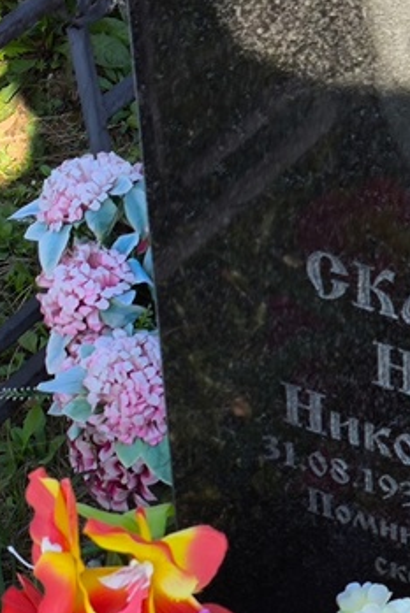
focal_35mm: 119
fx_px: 2031
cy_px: 436
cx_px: 370
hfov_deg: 11.5
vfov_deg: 17.1
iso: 50
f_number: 1.7
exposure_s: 1/737
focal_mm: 4.71
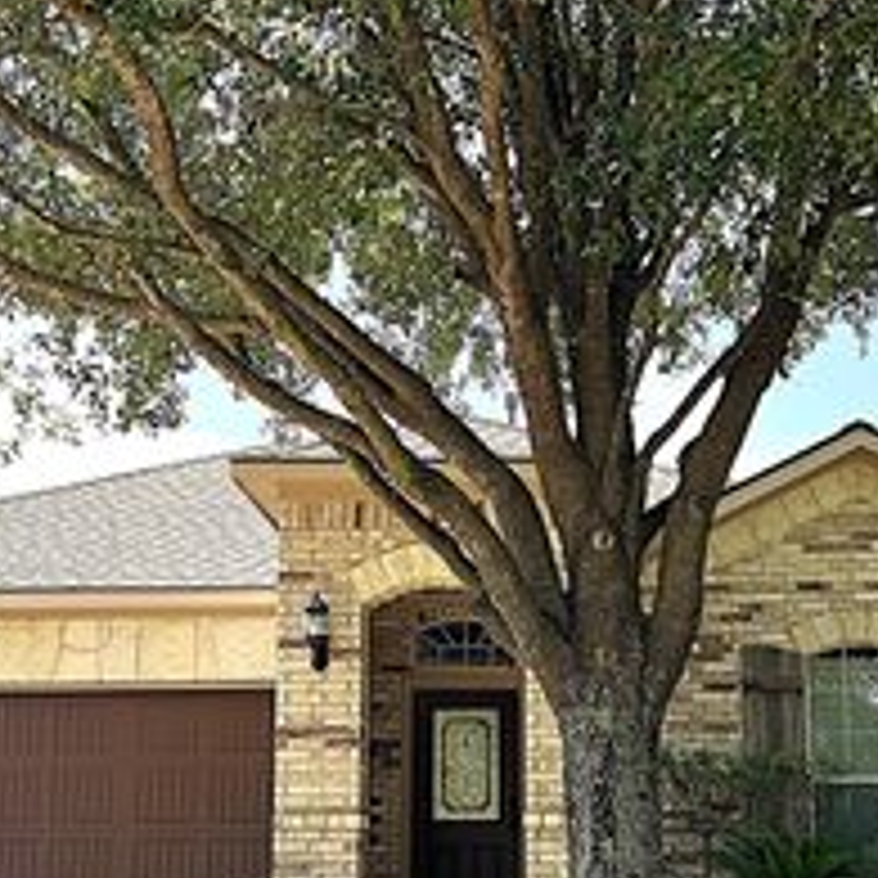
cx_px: 446
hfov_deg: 29.1
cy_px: 556
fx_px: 1693
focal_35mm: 59
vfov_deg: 28.9
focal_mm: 5.7
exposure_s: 1/1531
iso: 50
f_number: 1.5
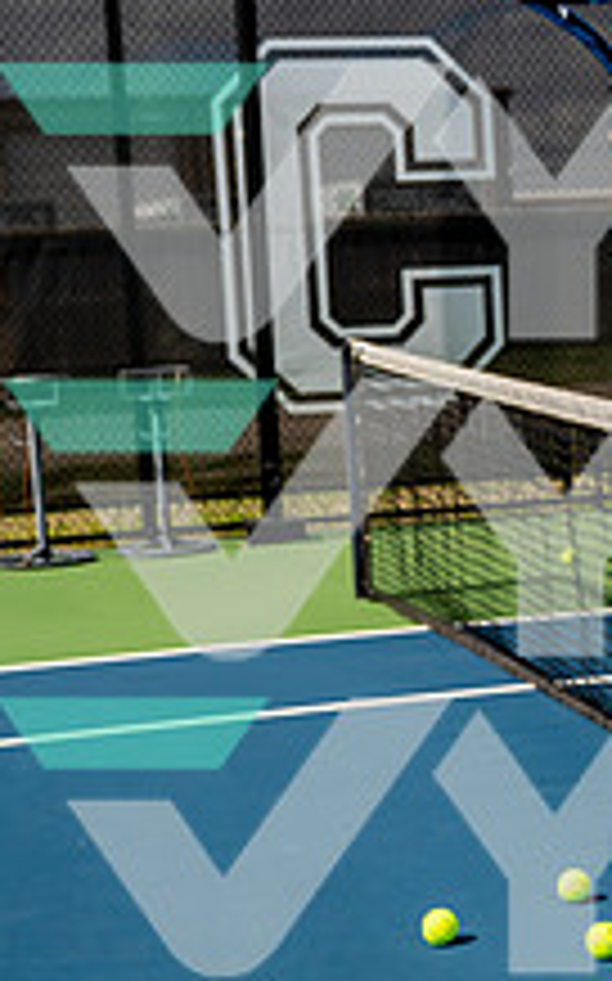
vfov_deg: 24.6
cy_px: 522
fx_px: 2245
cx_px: 670
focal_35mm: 84
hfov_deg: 15.1
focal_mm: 40
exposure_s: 1/1600
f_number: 4
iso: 100
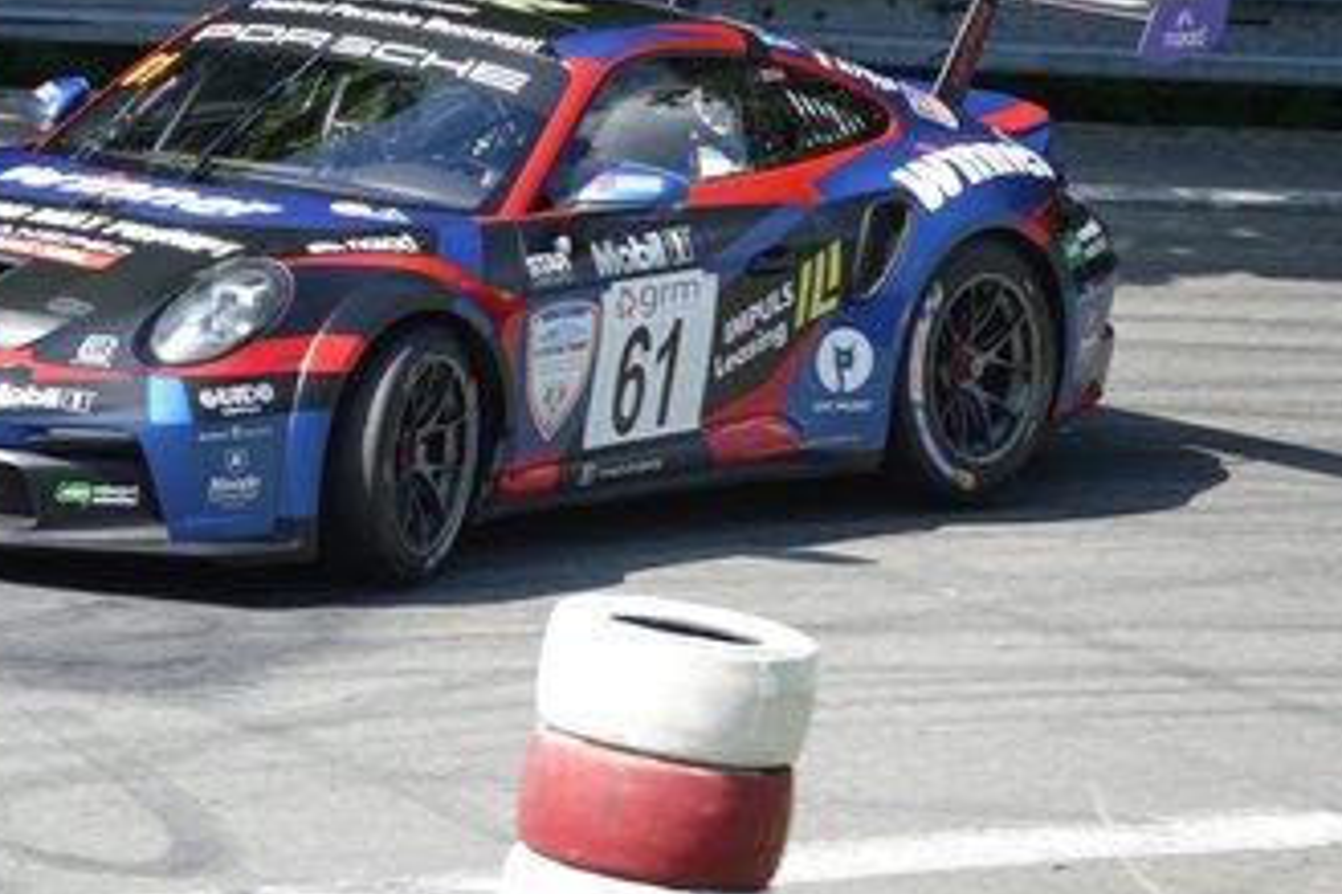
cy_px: 343
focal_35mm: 452
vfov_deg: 3.0
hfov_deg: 4.6
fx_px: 16840
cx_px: 465
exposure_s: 1/800
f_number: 4
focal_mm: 120.91
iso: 200
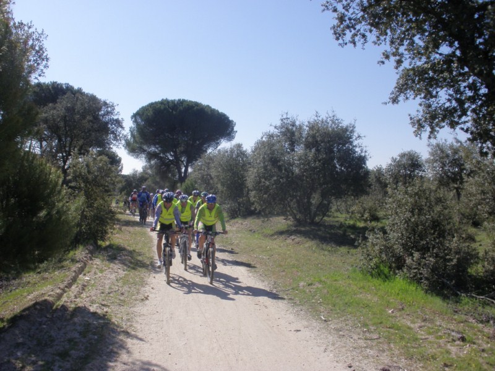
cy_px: 186
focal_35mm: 36
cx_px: 248
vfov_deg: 39.7
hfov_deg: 51.4
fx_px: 515
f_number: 5.6
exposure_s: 1/320
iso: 64
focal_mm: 6.3
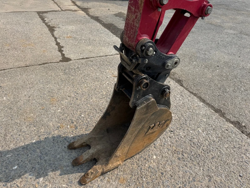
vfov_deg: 56.8
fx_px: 173
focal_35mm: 24
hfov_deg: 71.6
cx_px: 125
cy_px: 94
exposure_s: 1/4049
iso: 80
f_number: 1.78
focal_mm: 6.76
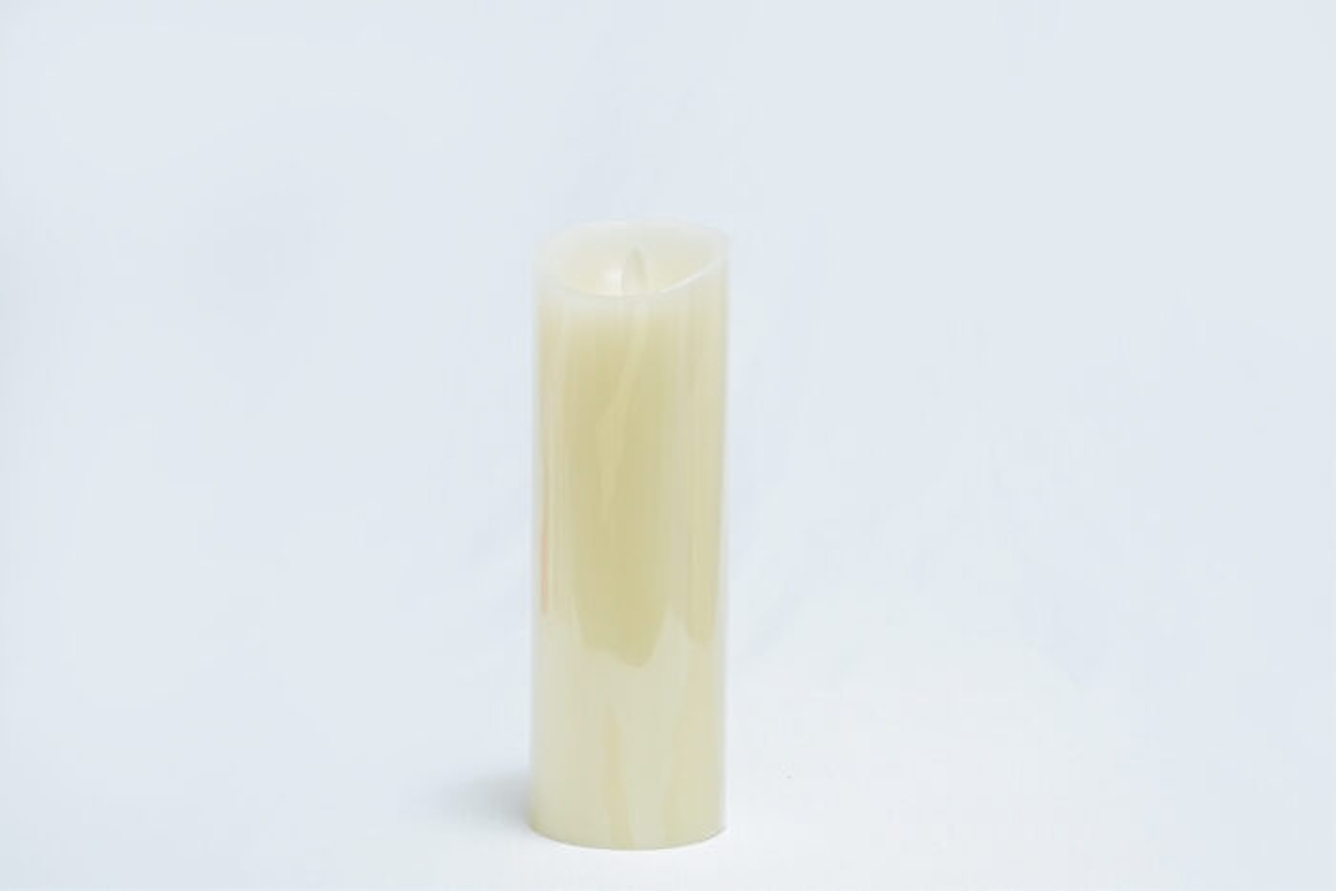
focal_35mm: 52
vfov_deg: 26.0
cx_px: 668
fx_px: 1930
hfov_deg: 38.2
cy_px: 446
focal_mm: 35
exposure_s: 1/160
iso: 2500
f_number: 9
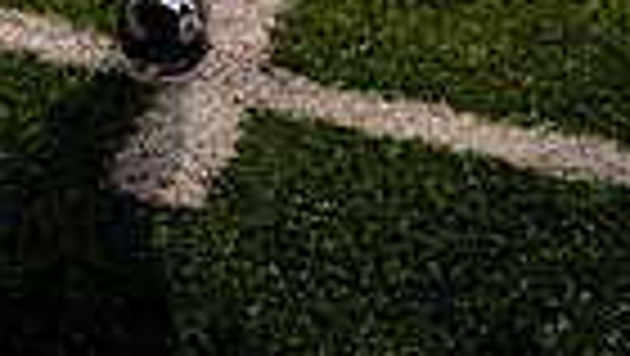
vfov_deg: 11.1
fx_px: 1354
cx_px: 50
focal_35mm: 81
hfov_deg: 25.3
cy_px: -635
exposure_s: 1/1250
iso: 100
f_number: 4.5
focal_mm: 24
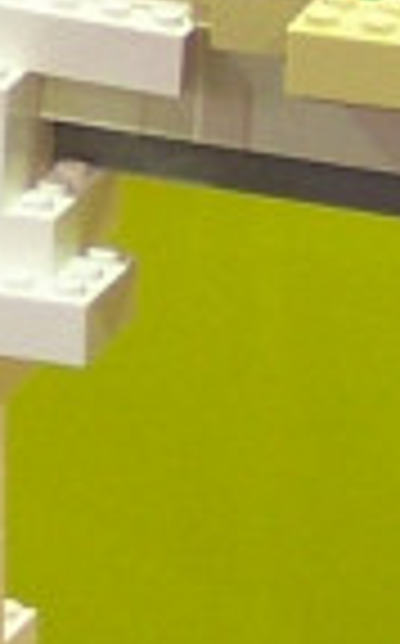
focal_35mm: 448
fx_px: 7838
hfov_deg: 2.9
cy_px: 117
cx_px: -409
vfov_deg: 4.7
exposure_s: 1/3
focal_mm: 9.8
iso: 80
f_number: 3.1
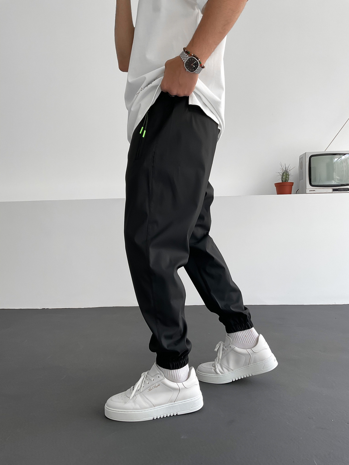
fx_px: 390
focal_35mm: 29
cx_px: 174
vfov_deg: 61.7
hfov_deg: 48.2
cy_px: 232
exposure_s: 1/120
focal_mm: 3
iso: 25
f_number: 1.8
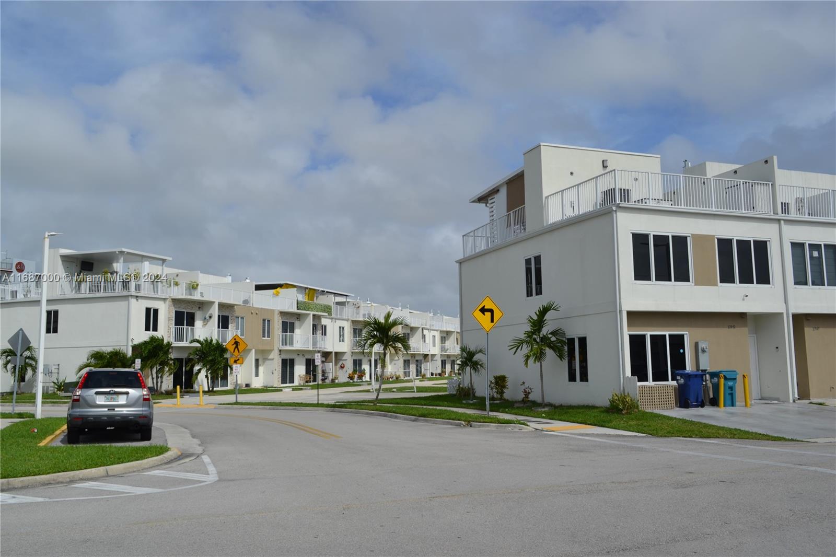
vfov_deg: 43.6
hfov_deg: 61.9
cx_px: 418
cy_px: 278
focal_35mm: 30
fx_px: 696
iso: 100
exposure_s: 1/400
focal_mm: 20
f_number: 10
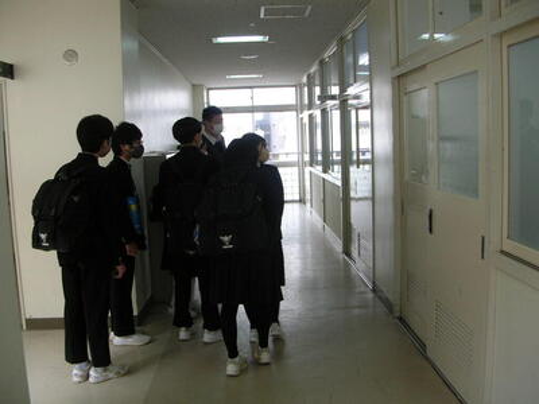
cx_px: 270
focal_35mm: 35
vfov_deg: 40.7
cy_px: 202
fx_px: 545
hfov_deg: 52.6
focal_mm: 5.8
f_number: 2.8
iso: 50
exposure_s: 1/25.3
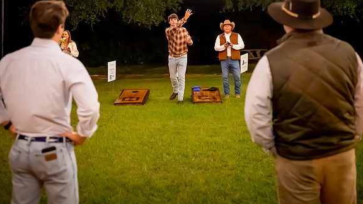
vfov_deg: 19.4
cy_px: 78
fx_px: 597
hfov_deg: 33.8
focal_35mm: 62
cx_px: 173
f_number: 2.8
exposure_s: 1/160
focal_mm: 50
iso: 10000
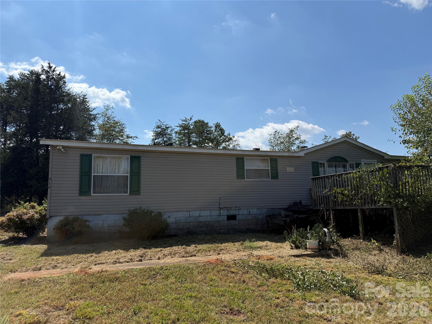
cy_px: 162
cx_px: 216
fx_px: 300
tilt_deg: +8.8
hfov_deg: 71.6
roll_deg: +1.7
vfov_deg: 56.8
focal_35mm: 24
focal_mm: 6.76
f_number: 1.78
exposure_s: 1/8130
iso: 80
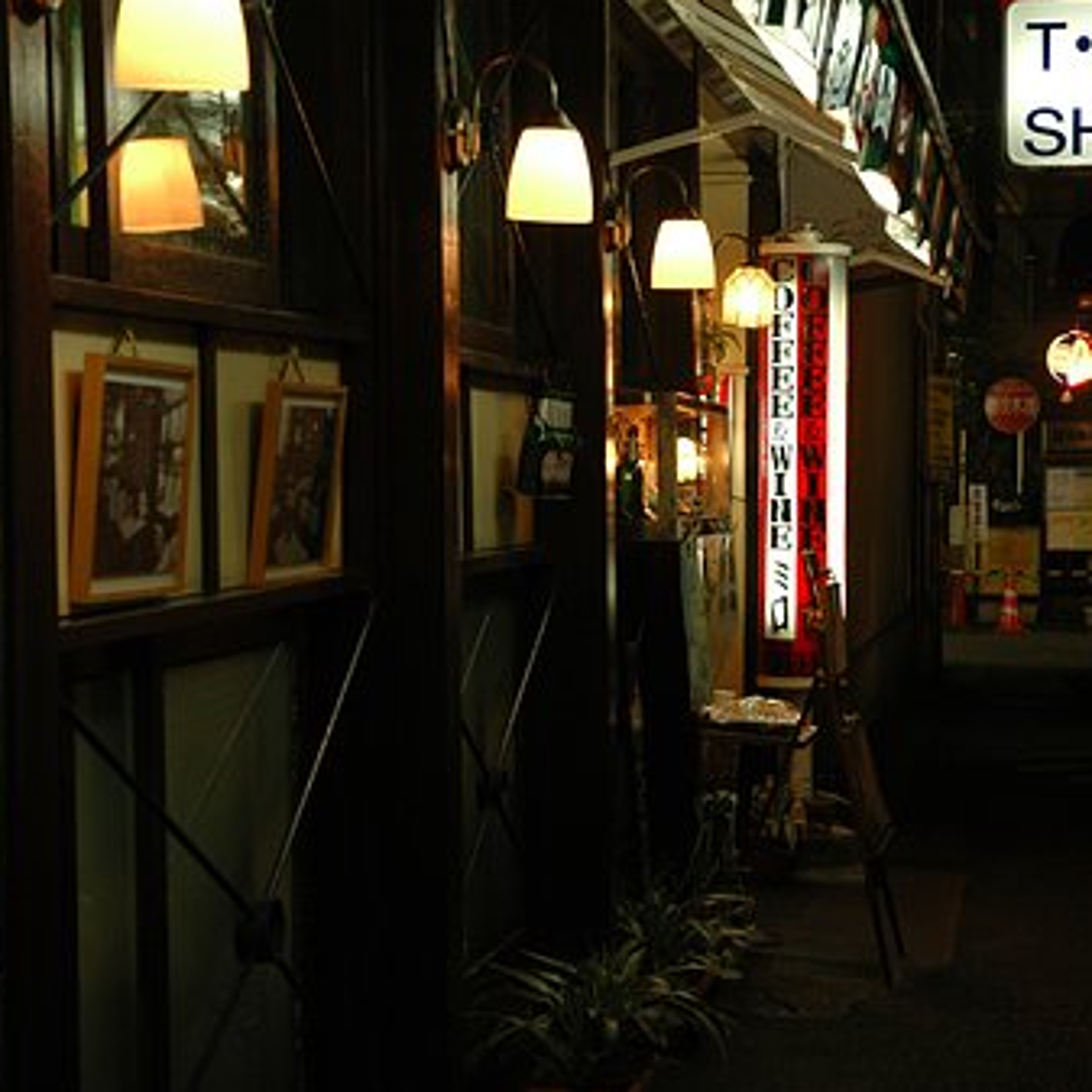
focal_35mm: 85
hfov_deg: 20.3
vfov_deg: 20.4
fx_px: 3034
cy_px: 544
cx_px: 758
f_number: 4.5
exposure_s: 1/20
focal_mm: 44
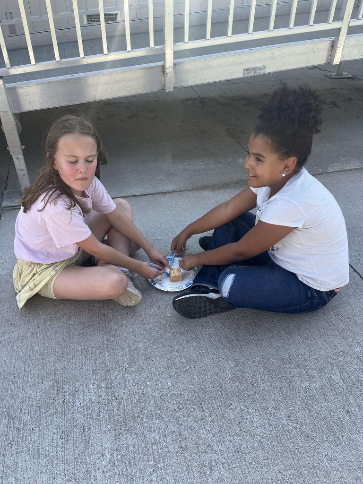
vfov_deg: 67.3
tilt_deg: -40.3
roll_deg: +1.8
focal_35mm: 26
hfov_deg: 53.1
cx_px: 182
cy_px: 242
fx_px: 364
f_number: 1.6
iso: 50
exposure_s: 1/878
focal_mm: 5.1
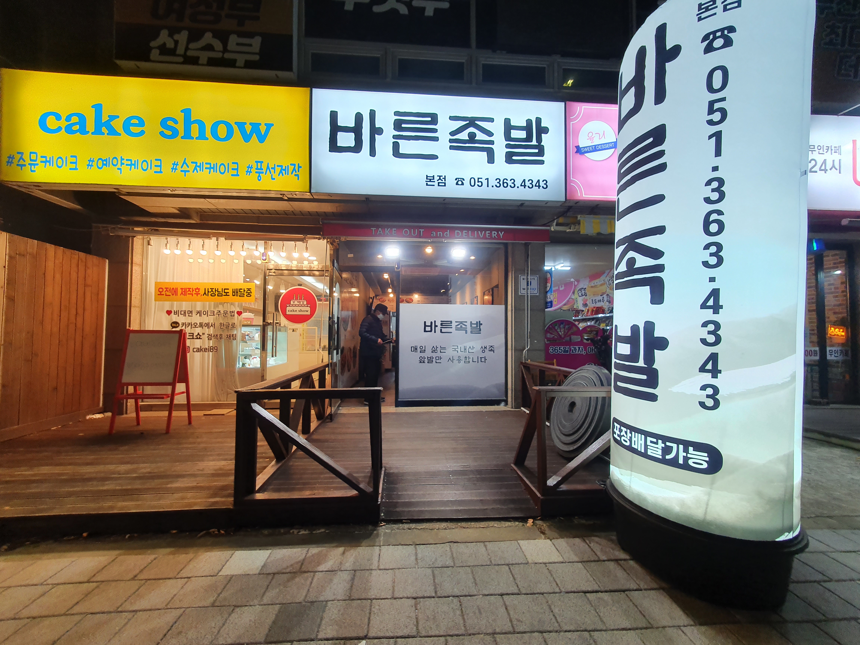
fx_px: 323
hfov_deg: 106.2
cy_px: 322
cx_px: 430
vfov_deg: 89.9
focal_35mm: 13
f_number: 2.2
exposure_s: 1/60
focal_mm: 1.8
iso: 64
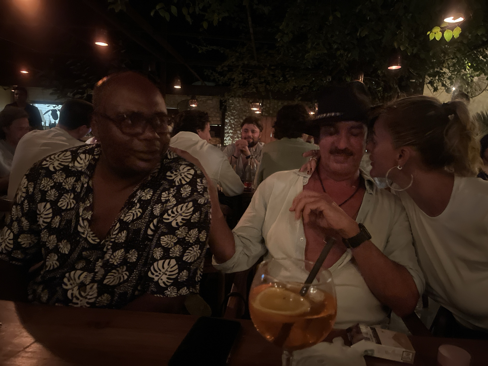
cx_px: 244
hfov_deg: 67.3
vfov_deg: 53.1
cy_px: 183
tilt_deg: -6.7
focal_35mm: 26
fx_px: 367
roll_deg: -2.8
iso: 2500
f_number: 1.6
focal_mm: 5.1
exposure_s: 1/17
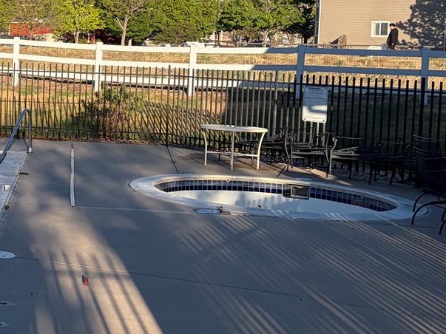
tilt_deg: -2.1
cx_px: -115
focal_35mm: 69
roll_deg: -2.3
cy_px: 74
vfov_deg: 21.1
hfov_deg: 24.9
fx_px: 889
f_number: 1.6
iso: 50
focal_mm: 5.96
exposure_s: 1/2283
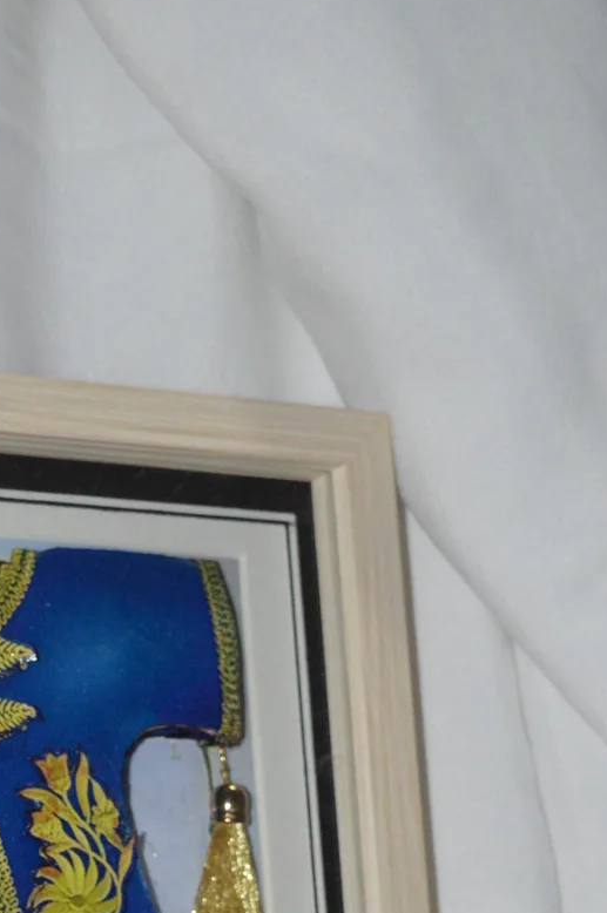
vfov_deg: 16.1
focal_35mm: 125
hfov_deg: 10.8
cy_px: 888
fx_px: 3168
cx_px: -29
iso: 2800
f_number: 4.8
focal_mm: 36
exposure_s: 1/60
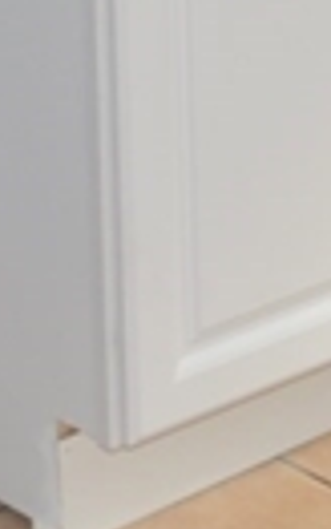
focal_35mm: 215
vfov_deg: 9.1
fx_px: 3100
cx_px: 121
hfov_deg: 6.1
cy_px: -543
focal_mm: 18
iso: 220
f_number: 8
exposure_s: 1/60
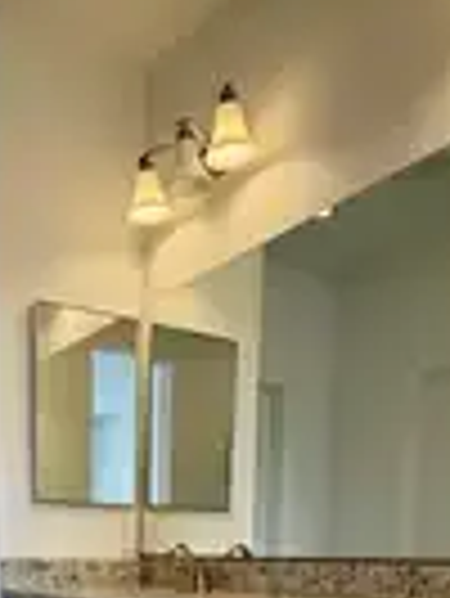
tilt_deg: -5.9
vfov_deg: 38.4
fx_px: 727
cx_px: 112
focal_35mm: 42
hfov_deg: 33.7
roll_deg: -0.2
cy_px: 629
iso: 160
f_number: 2.2
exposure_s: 1/120
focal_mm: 2.22
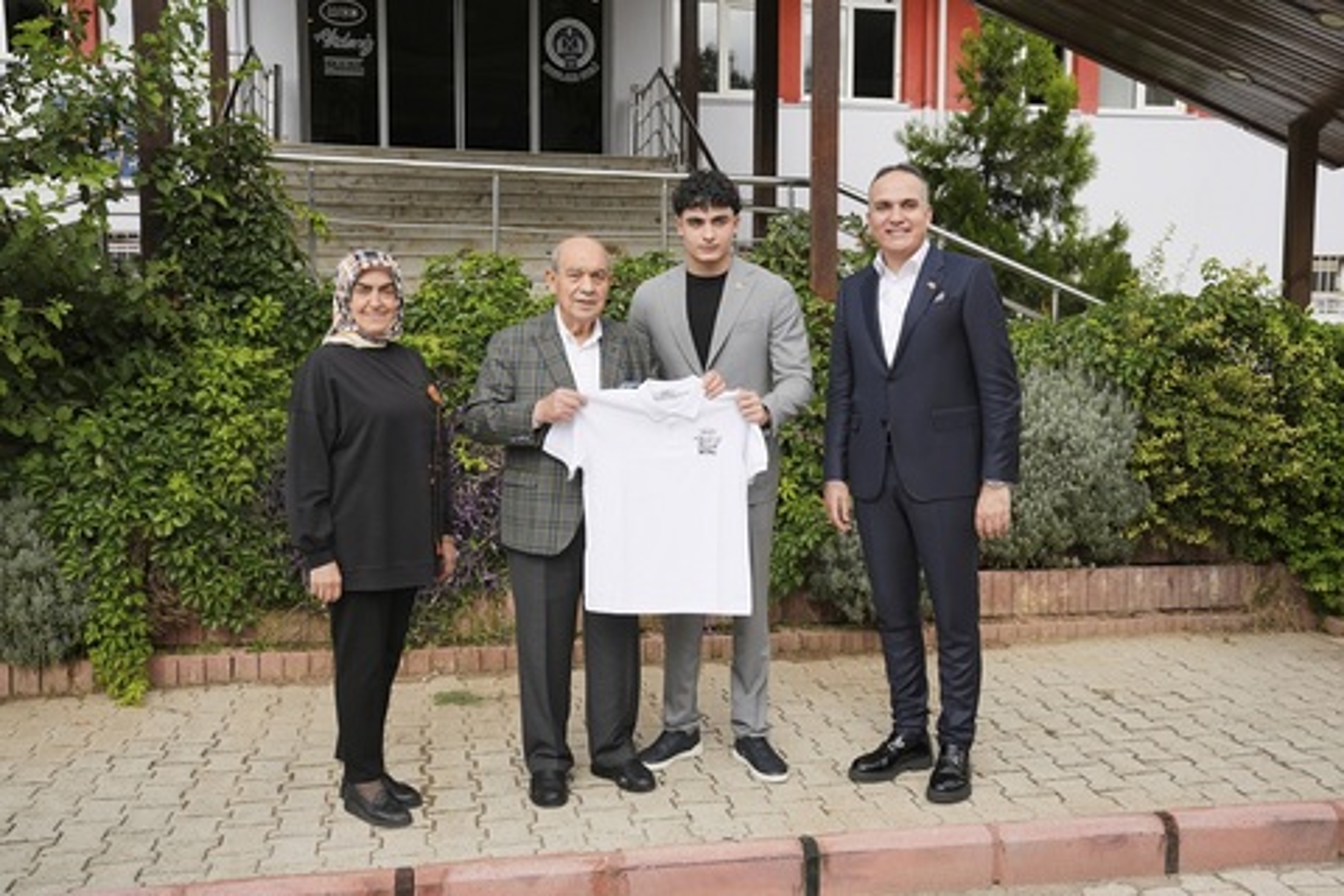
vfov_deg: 38.9
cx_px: 672
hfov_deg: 55.8
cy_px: 448
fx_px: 1269
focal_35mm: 34
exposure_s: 1/1000
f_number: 8
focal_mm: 34
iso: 500
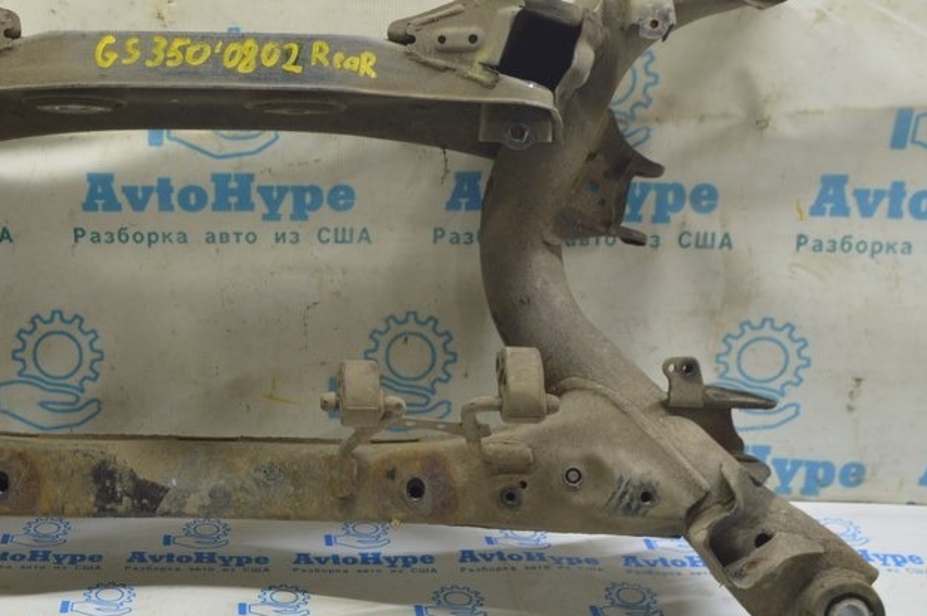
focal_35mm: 57
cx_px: 225
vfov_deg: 23.8
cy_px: 251
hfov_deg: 34.4
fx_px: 1461
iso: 400
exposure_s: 1/20
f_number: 5.6
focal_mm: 23
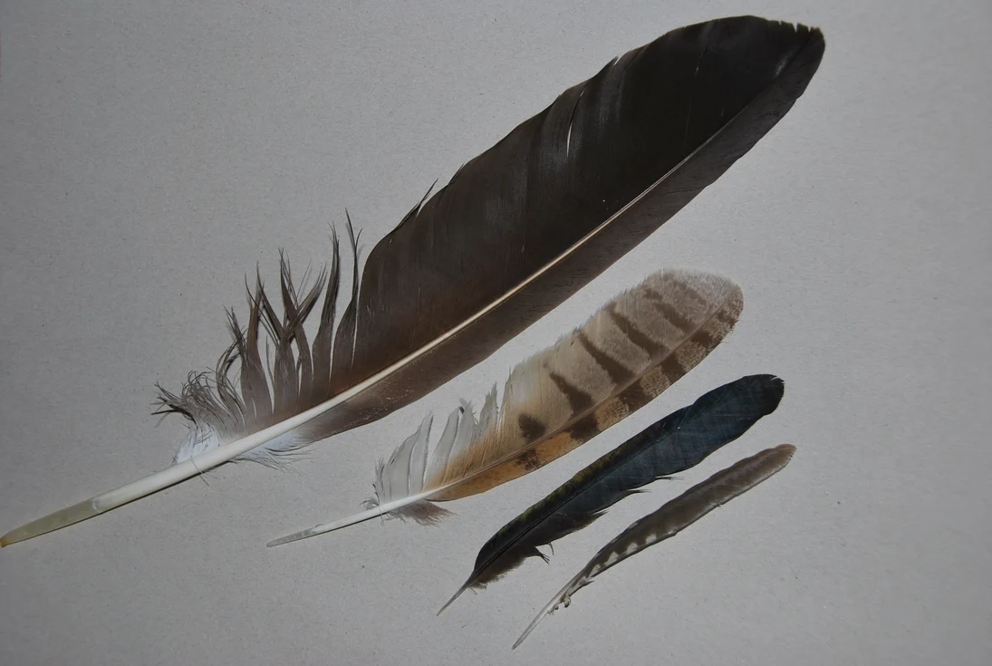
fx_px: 1450
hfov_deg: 37.8
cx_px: 496
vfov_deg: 25.9
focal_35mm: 52
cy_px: 333
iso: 100
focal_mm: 35
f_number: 4.2
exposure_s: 1/125
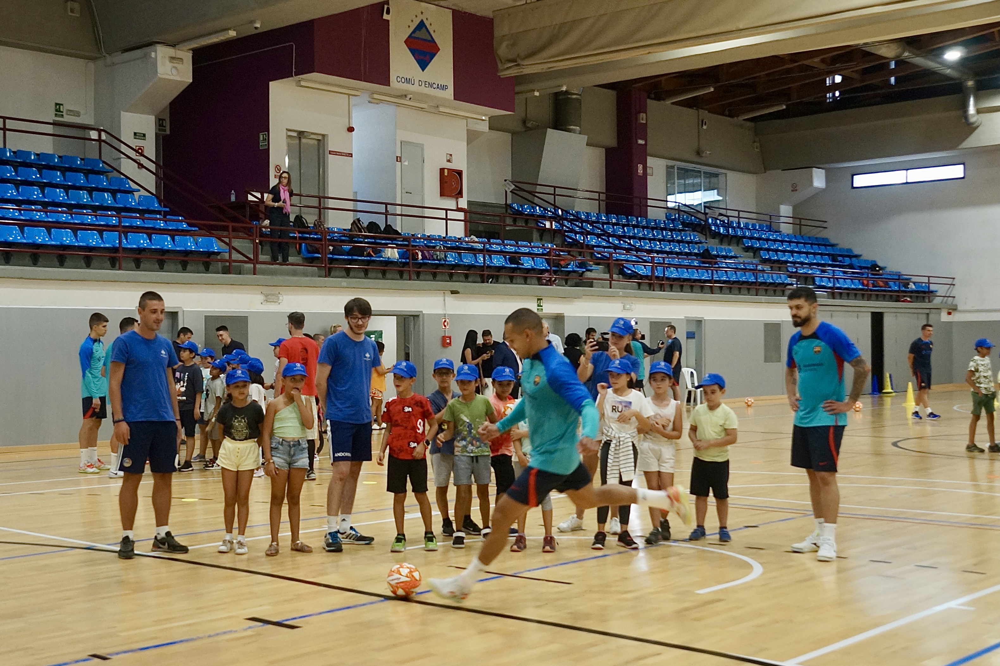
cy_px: 333
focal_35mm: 39
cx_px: 500
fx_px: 1083
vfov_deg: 34.2
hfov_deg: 49.6
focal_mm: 26
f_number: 4
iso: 800
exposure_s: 1/160
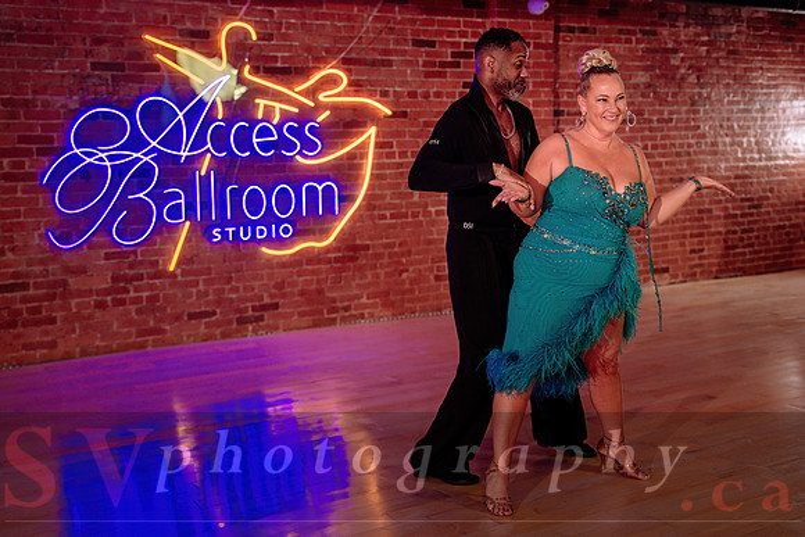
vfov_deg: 31.8
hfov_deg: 46.3
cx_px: 402
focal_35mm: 42
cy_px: 251
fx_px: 941
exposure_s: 1/400
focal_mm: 34
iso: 800
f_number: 2
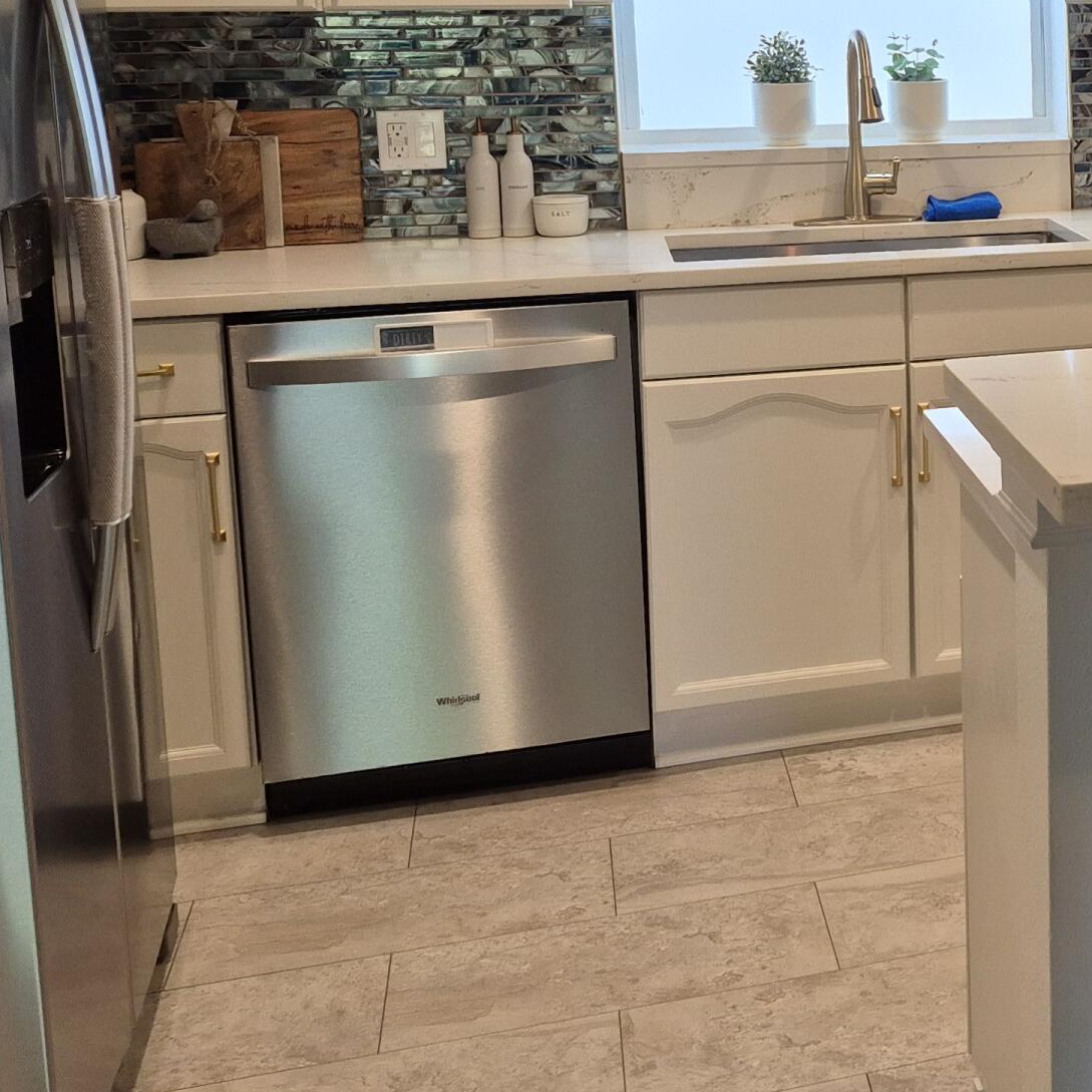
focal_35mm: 56
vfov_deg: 29.9
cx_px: 1384
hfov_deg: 26.4
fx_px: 1999
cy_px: 222
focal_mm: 5.4
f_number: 1.8
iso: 200
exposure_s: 1/120
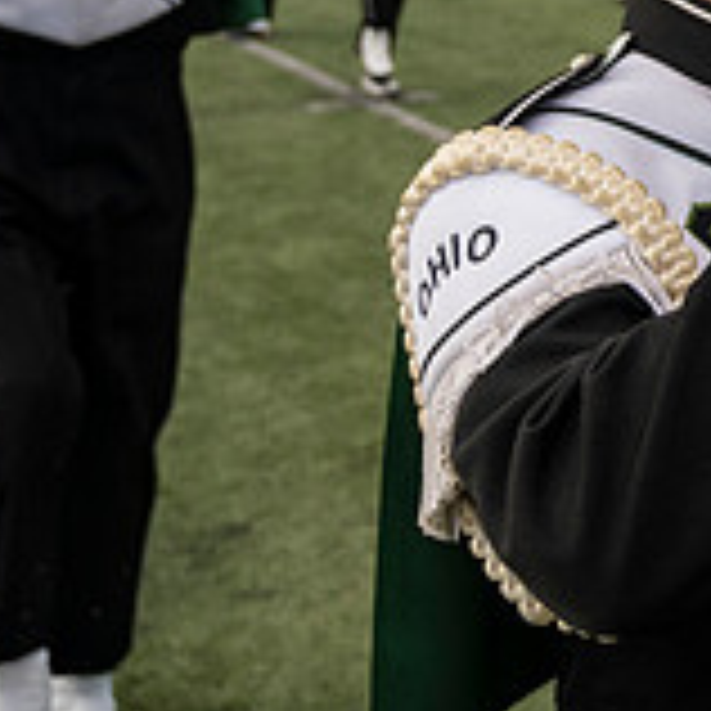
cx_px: 1166
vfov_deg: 21.5
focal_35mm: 75
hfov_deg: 19.2
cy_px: -124
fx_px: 1743
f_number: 4
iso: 500
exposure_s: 1/2000
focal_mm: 24
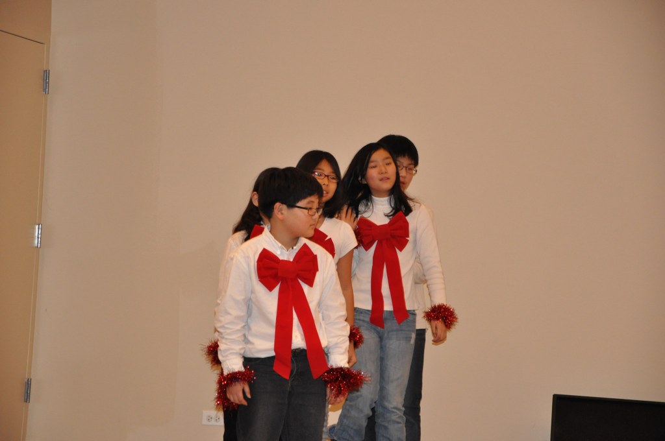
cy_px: 220
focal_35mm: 135
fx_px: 2491
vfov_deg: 10.1
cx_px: 332
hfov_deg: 15.2
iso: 1600
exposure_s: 1/60
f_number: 5.6
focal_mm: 90
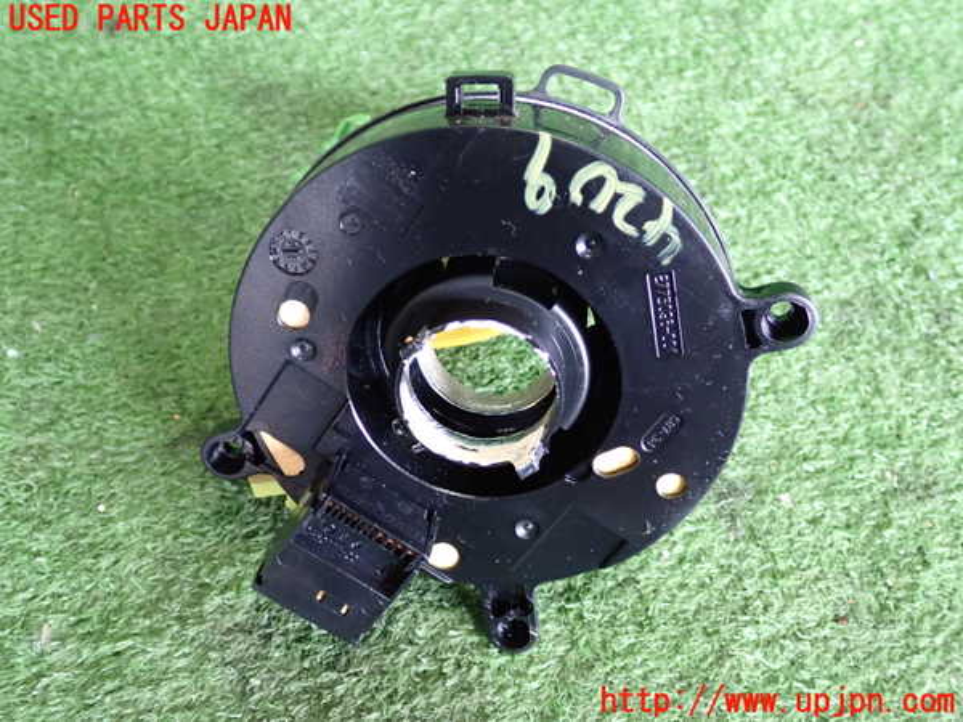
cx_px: 482
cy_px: 361
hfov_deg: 51.4
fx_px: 1002
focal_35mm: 36
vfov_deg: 39.7
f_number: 2.5
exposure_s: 1/25
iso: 800
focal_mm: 6.37
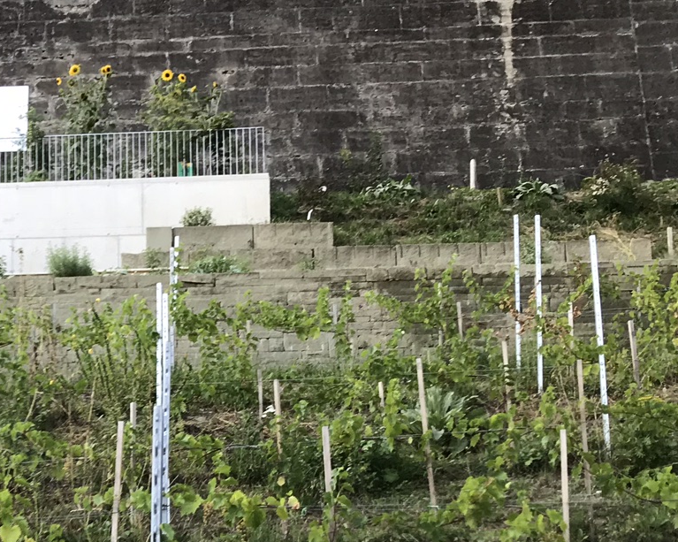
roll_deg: +2.3
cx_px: -6
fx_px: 1464
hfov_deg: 24.8
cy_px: 523
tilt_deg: +9.6
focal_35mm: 73
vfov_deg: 20.4
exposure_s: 1/89
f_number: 1.8
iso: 25
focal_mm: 3.99
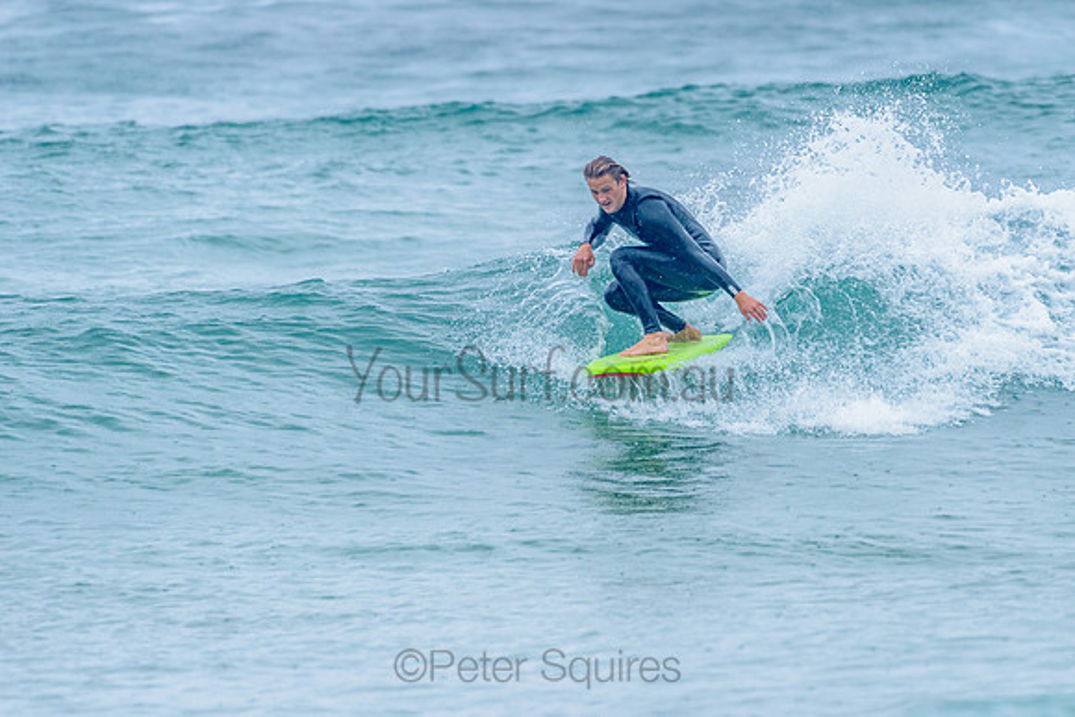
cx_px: 654
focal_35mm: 628
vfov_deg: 2.2
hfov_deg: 3.3
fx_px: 18749
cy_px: 283
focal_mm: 500
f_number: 5.6
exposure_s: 1/2000
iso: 800
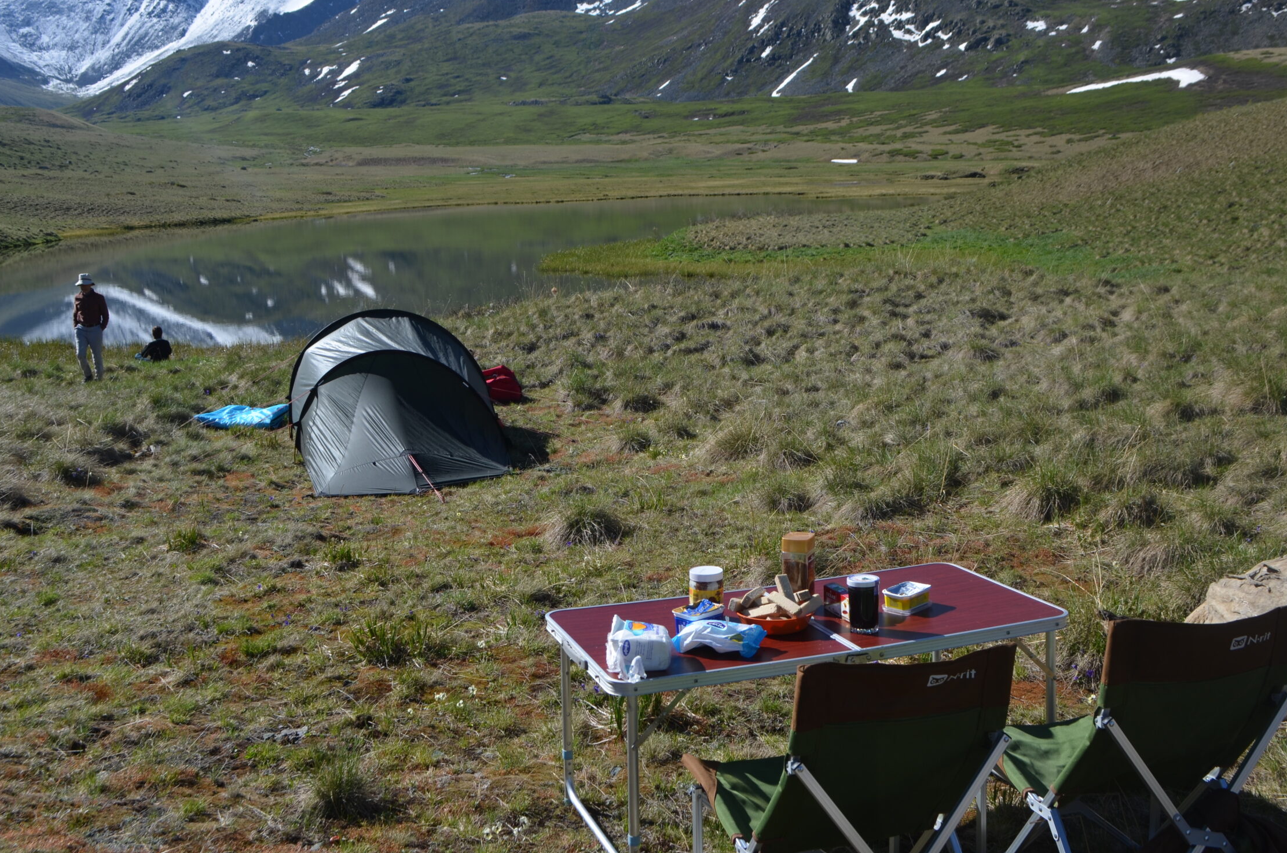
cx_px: 626
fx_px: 1356
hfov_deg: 50.8
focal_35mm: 38
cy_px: 401
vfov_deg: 34.9
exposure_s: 1/250
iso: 100
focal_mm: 22
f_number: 8
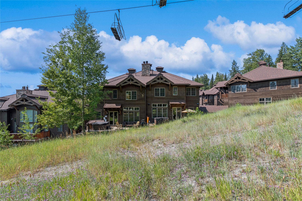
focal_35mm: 15
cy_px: 100
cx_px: 151
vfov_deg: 77.3
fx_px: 126
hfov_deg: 100.4
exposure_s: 1/500
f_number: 6.3
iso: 100
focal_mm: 10
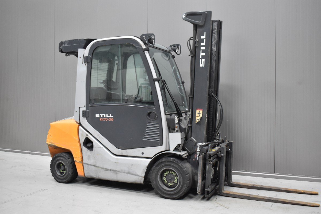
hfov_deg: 53.1
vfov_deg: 36.9
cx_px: 160
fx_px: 321
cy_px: 107
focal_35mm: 36
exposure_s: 1/50
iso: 1600
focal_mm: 24
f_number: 4
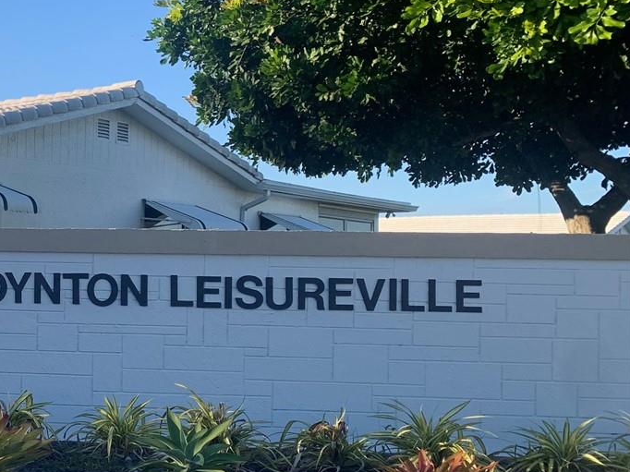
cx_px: -106
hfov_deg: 28.1
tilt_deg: -1.5
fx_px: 1110
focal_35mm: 61
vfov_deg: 24.0
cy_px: 269
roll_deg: -2.2
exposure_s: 1/1235
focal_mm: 4.25
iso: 25
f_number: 1.8
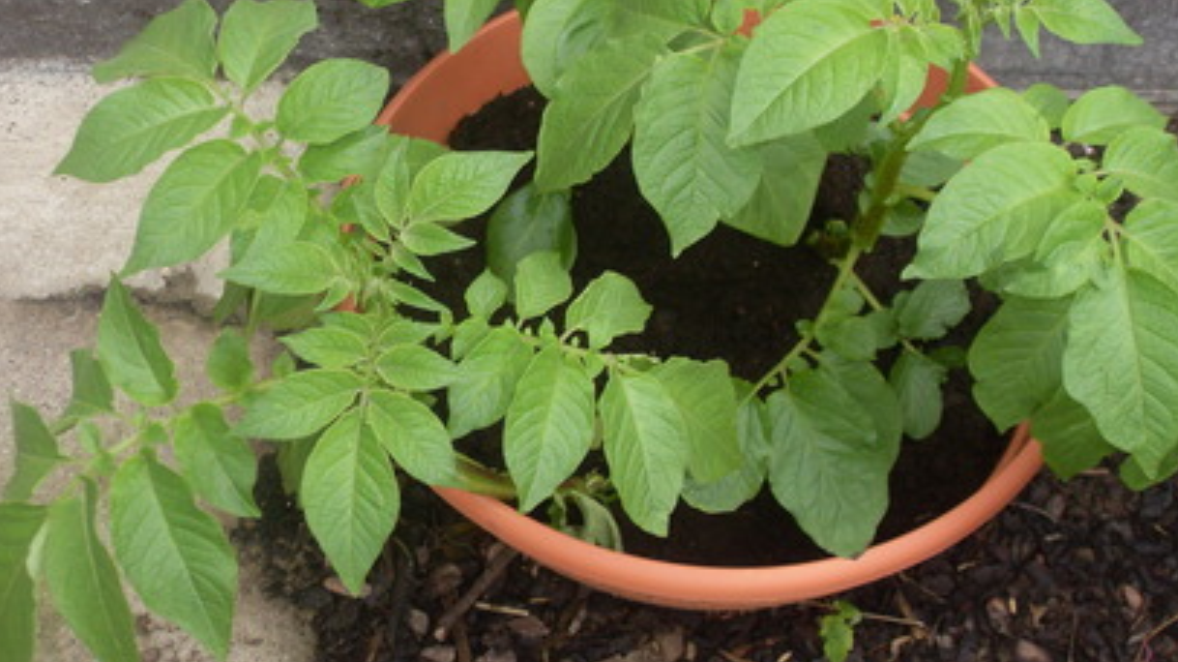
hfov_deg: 29.4
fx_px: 2248
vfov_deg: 16.7
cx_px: 621
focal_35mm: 72
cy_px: 235
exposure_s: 1/125
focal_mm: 10.1
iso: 100
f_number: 3.7
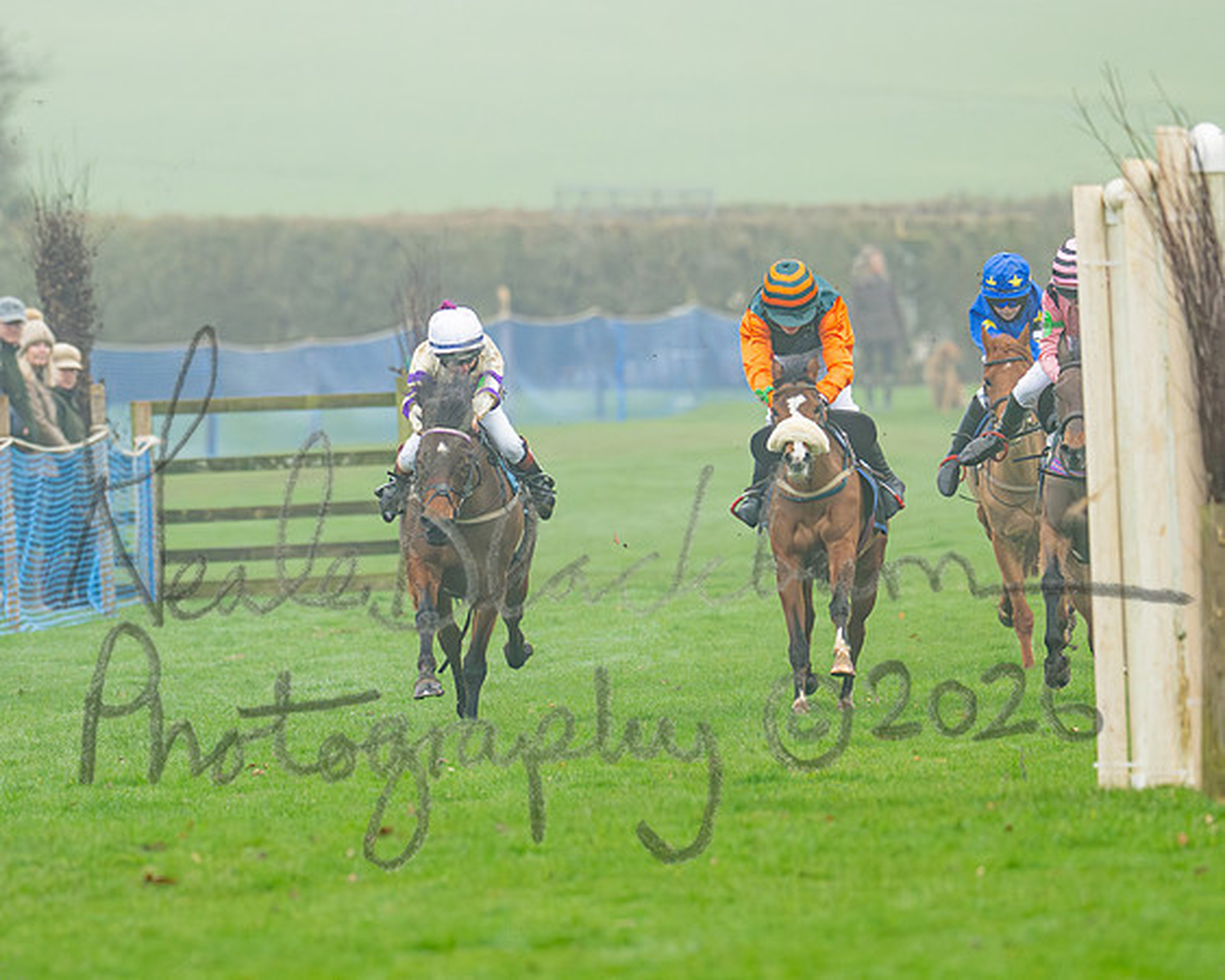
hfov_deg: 2.3
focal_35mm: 828
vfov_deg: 1.9
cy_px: 514
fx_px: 30000
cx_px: 324
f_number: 5
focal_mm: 400
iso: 800
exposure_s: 1/1250
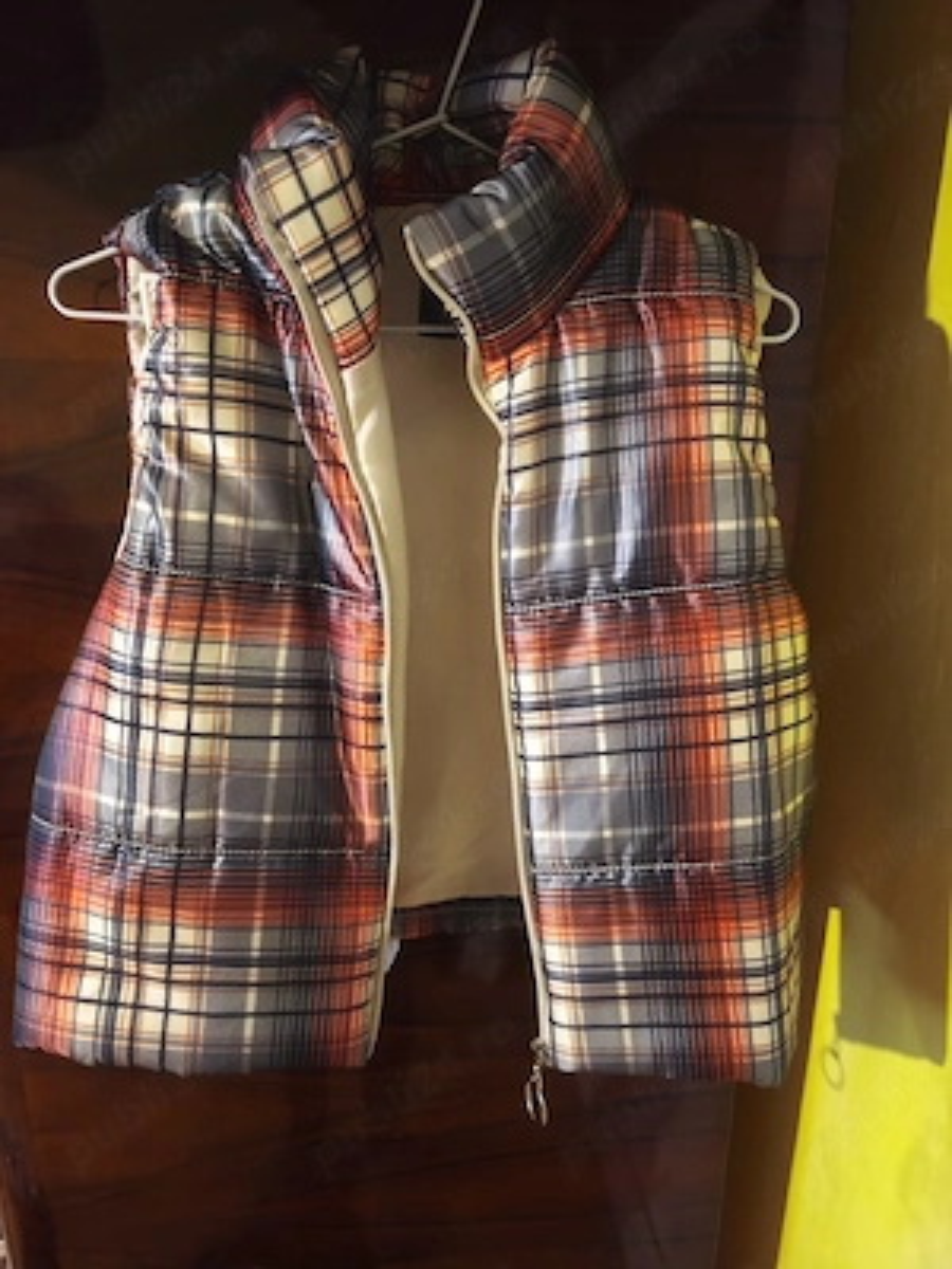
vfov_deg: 73.9
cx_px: 476
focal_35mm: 23
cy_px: 634
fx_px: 843
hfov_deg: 58.9
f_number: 1.7
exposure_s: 1/14.3
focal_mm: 5.35
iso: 5000
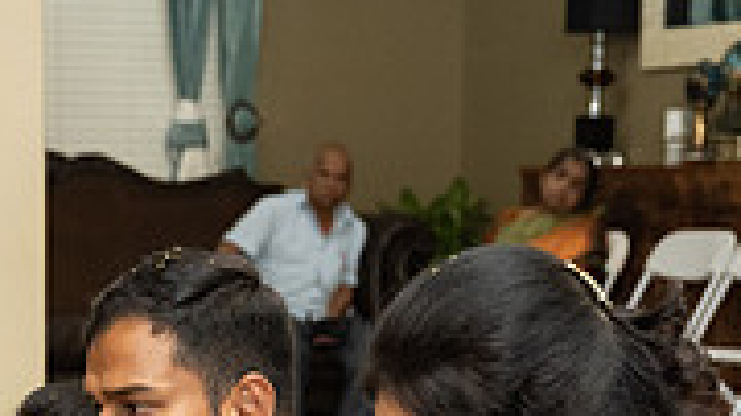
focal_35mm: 136
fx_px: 2671
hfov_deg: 15.7
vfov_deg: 8.5
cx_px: 189
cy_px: 760
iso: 1000
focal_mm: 40
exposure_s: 1/160
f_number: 3.5
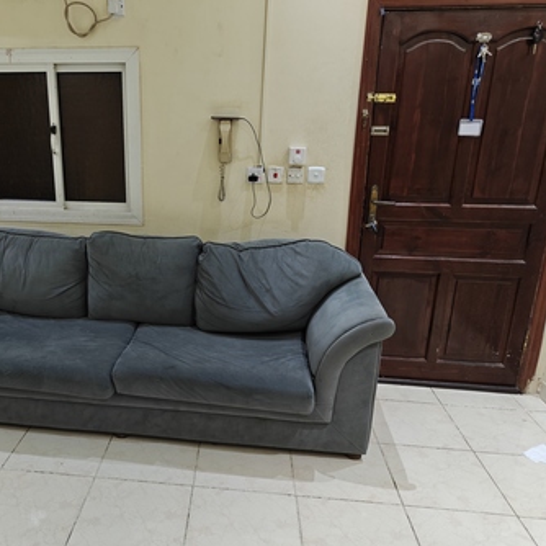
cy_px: 274
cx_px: 184
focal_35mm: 29
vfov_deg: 55.6
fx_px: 518
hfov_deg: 54.5
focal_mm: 5.59
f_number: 1.8
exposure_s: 1/40
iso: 640
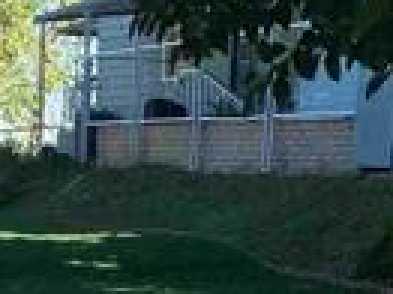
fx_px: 1724
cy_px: 636
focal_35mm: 152
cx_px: -27
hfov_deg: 12.8
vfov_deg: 9.0
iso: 25
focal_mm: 3.3
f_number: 2.4
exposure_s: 1/433
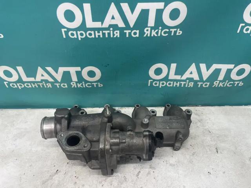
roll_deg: -0.1
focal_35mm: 26
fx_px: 189
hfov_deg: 67.3
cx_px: 126
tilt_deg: -42.3
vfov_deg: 53.1
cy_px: 94
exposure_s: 1/100
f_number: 1.6
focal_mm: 4.2
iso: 100
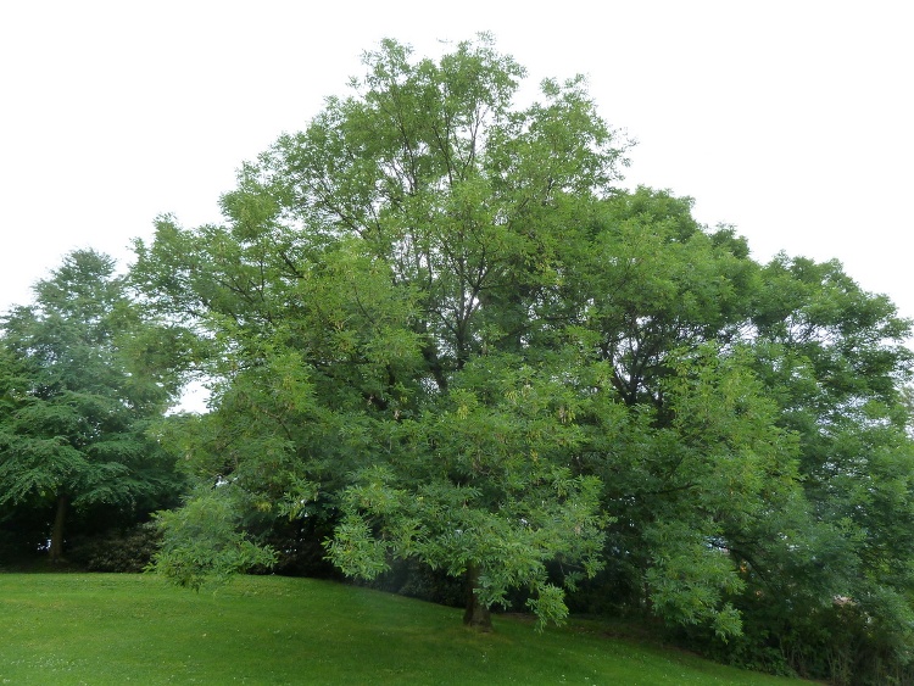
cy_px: 343
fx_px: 660
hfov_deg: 69.4
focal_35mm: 25
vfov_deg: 54.9
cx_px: 457
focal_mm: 4.1
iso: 125
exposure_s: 1/100
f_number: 3.5
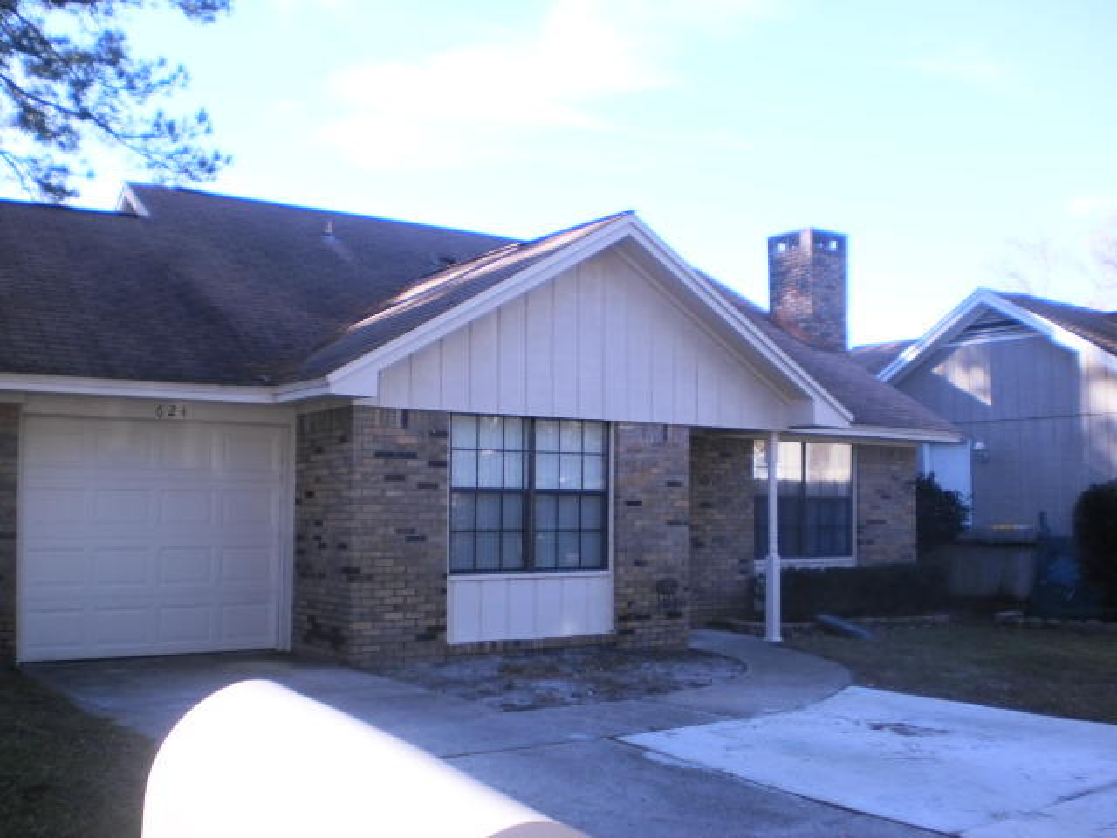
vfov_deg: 39.7
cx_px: 558
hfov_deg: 51.4
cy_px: 419
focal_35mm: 36
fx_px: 1162
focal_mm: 6.3
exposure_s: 1/250
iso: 100
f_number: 3.1
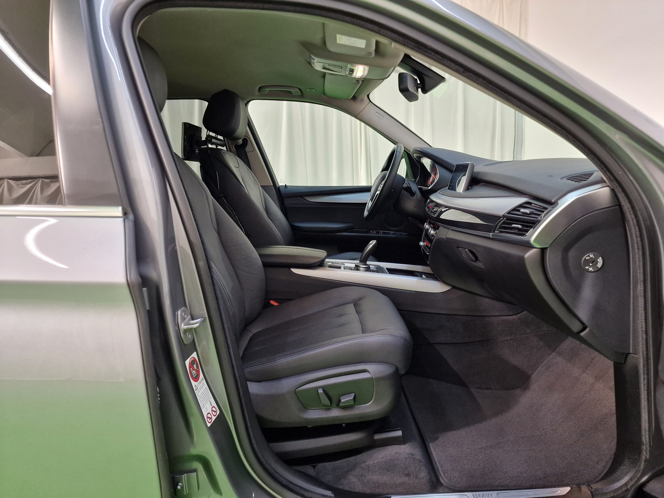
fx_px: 441
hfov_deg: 73.9
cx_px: 332
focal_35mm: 23
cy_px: 249
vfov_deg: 58.9
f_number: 1.8
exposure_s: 1/50
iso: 250
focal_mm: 6.4
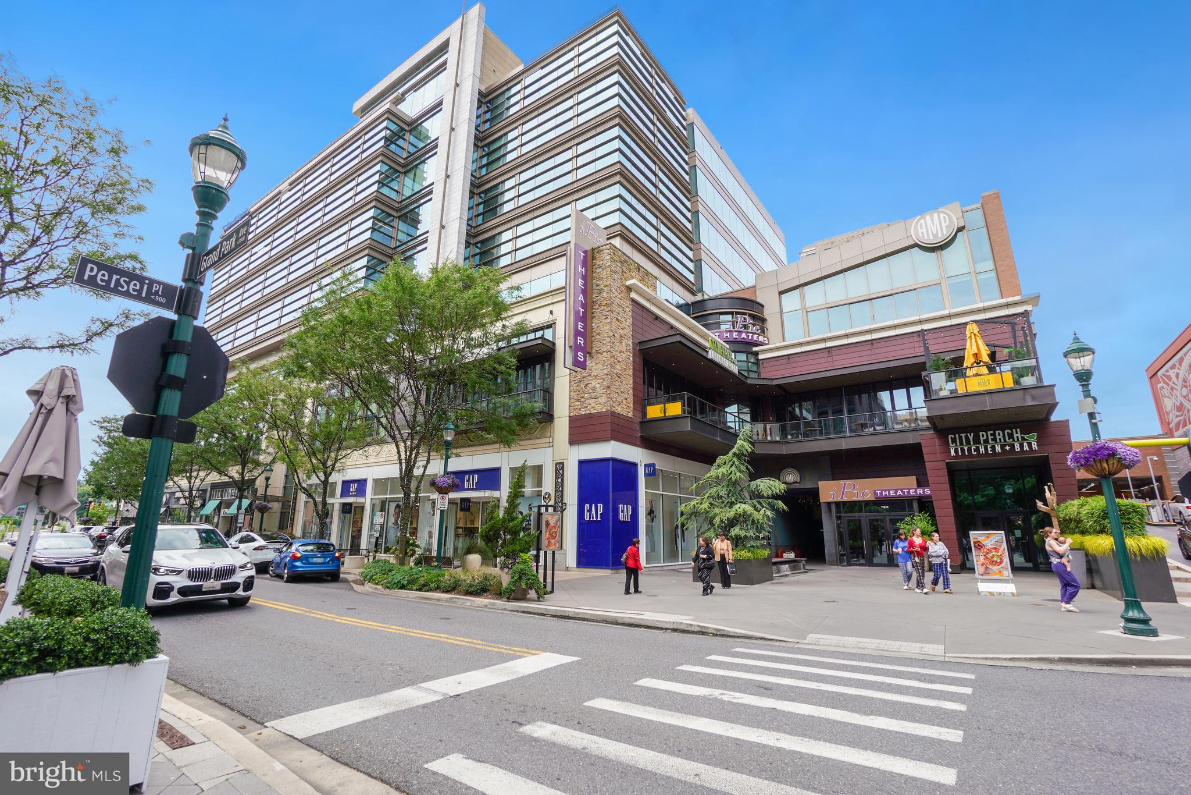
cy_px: 398
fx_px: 496
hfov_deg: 100.4
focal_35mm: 15
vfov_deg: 77.3
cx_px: 596
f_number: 8
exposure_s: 1/125
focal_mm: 10
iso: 100
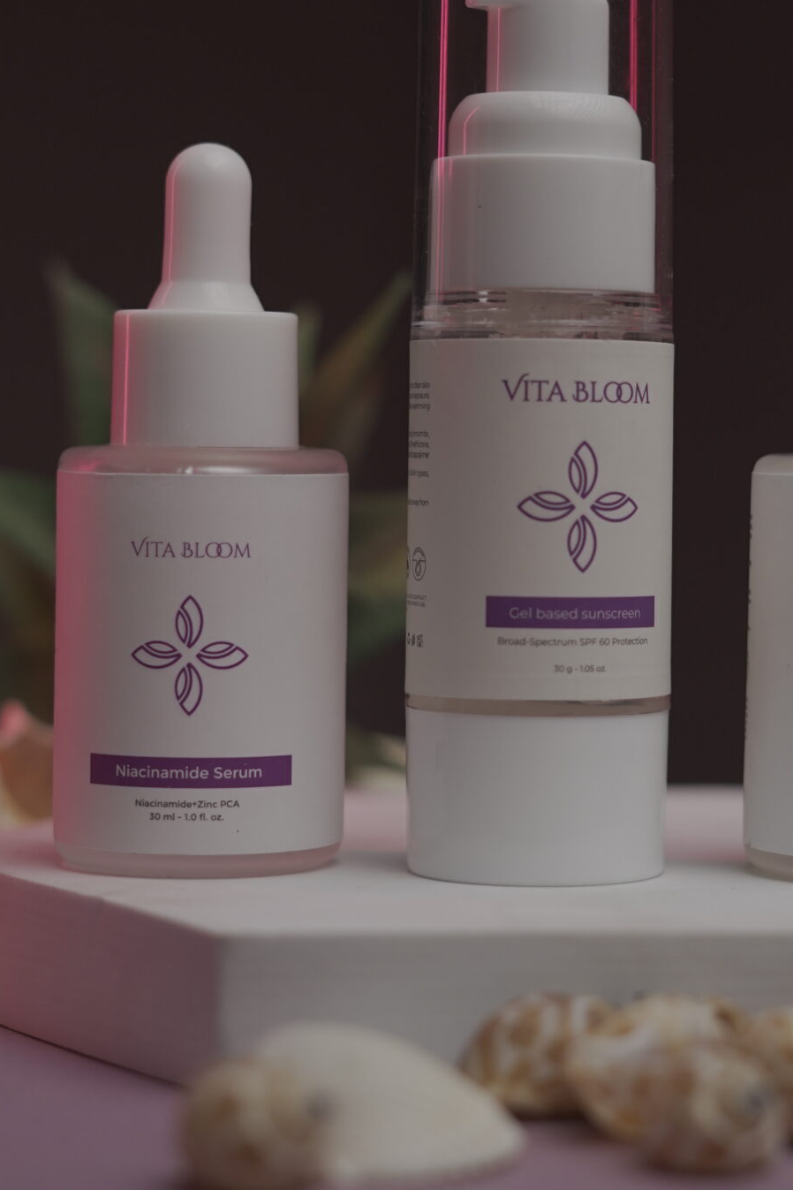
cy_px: 516
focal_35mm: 95
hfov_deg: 14.4
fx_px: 3139
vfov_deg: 21.4
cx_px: 566
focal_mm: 50
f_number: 3.2
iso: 400
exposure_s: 1/160
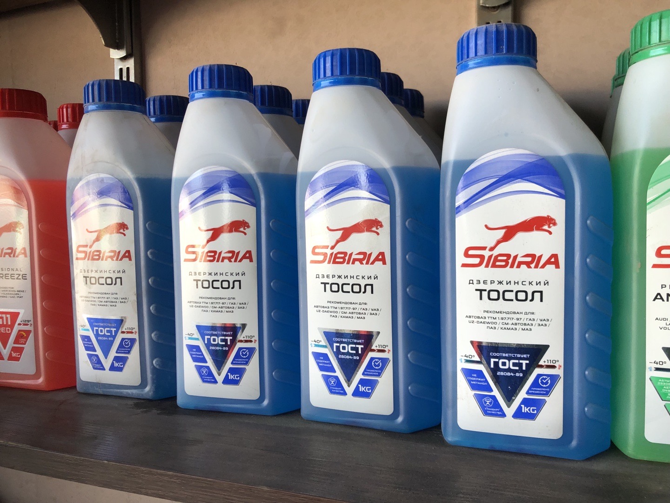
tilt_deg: +0.2
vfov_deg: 49.7
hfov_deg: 63.4
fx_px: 542
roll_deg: +1.5
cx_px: 335
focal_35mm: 28
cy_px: 252
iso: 50
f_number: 1.8
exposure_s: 1/120
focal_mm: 4
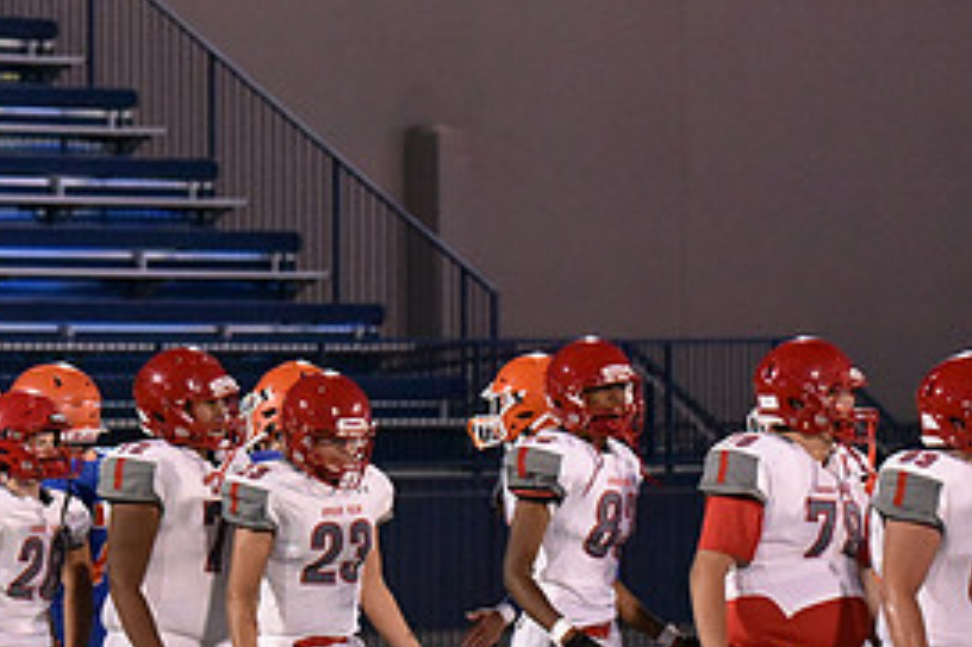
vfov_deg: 4.3
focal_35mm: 320
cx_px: 325
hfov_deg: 6.4
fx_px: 8634
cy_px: 502
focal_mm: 150
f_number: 5.6
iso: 12800
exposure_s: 1/1000
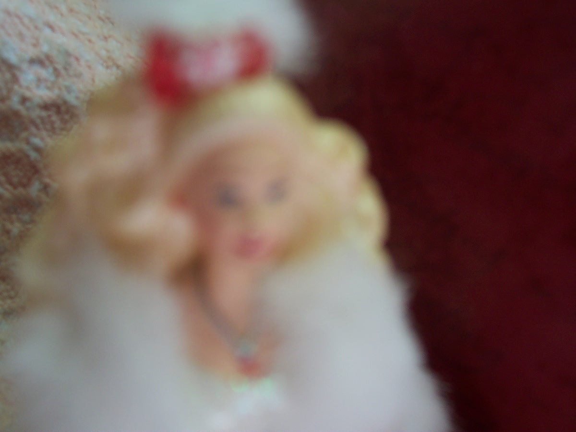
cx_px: 288
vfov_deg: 38.7
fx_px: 616
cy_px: 216
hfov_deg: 50.1
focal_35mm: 37
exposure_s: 1/125
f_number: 2.8
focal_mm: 5.6
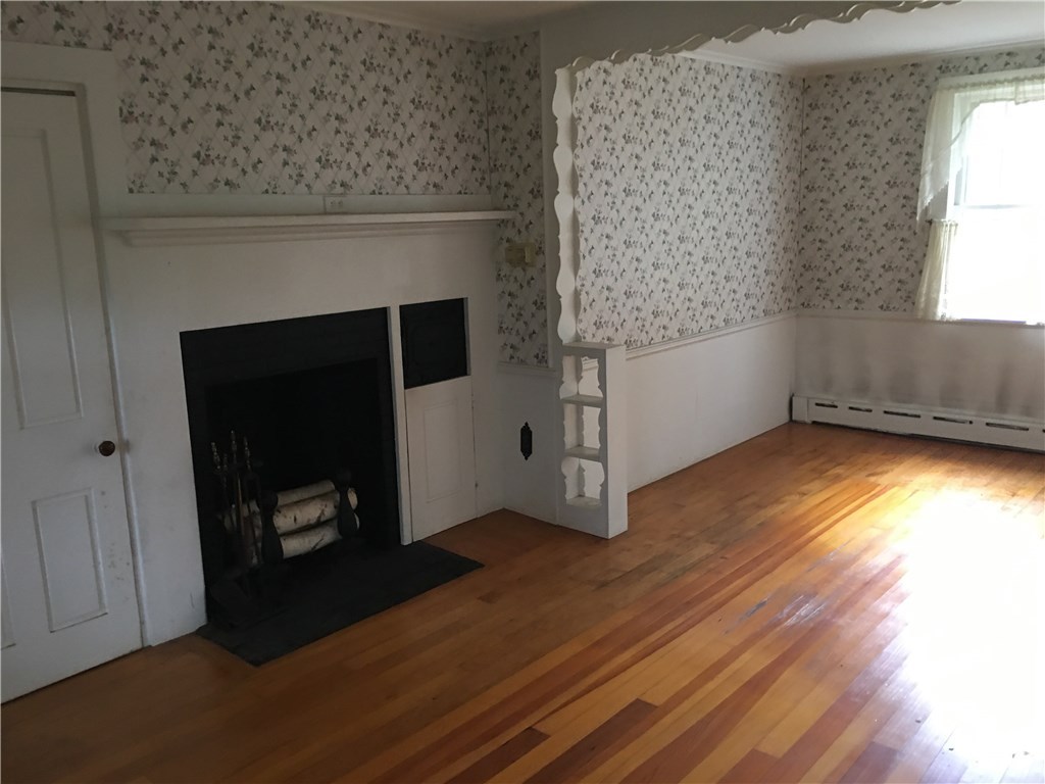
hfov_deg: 61.7
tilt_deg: -7.9
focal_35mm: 29
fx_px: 875
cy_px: 392
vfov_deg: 48.2
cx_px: 522
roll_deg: +4.6
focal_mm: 4.15
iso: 80
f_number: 2.2
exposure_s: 1/10
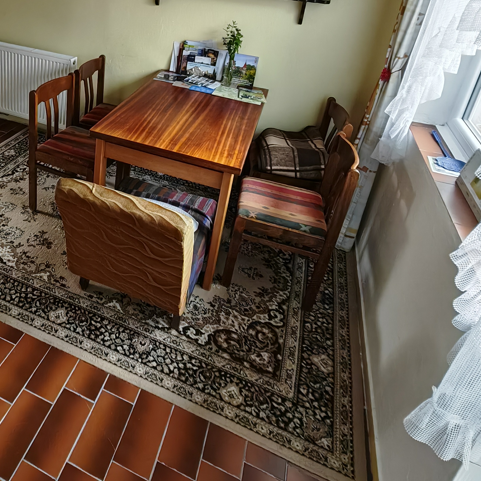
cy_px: 110
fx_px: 456
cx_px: 98
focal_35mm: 29
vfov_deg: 52.7
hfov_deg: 52.2
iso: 160
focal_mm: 1.82
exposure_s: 1/50
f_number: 2
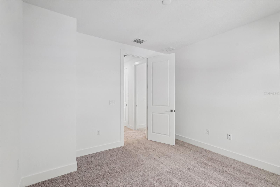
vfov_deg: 70.4
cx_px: 140
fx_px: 132
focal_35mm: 17
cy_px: 94
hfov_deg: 93.3
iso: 400
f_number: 8
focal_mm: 17
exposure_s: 1/40
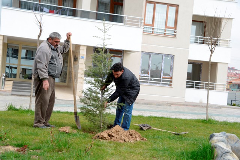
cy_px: 80
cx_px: 120
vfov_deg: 24.2
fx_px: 373
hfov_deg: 35.6
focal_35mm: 56
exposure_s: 1/160
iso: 100
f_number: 6.3
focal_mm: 56
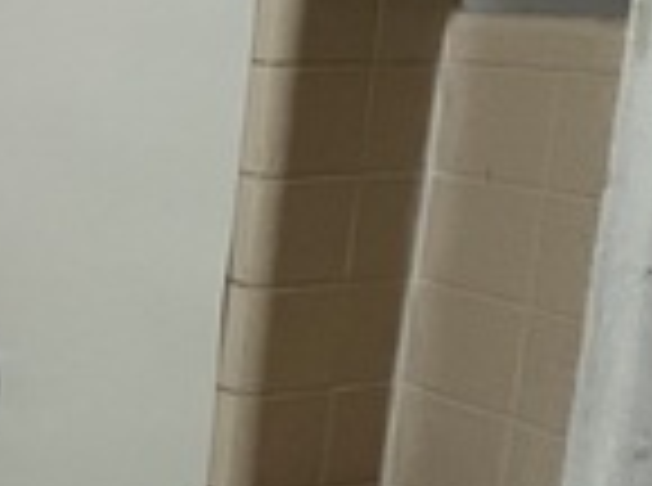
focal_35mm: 60
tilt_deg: -6.7
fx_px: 1127
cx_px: -587
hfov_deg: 20.2
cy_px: 130
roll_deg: -0.4
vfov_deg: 24.1
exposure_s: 1/120
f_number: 1.8
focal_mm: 1.57
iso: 160
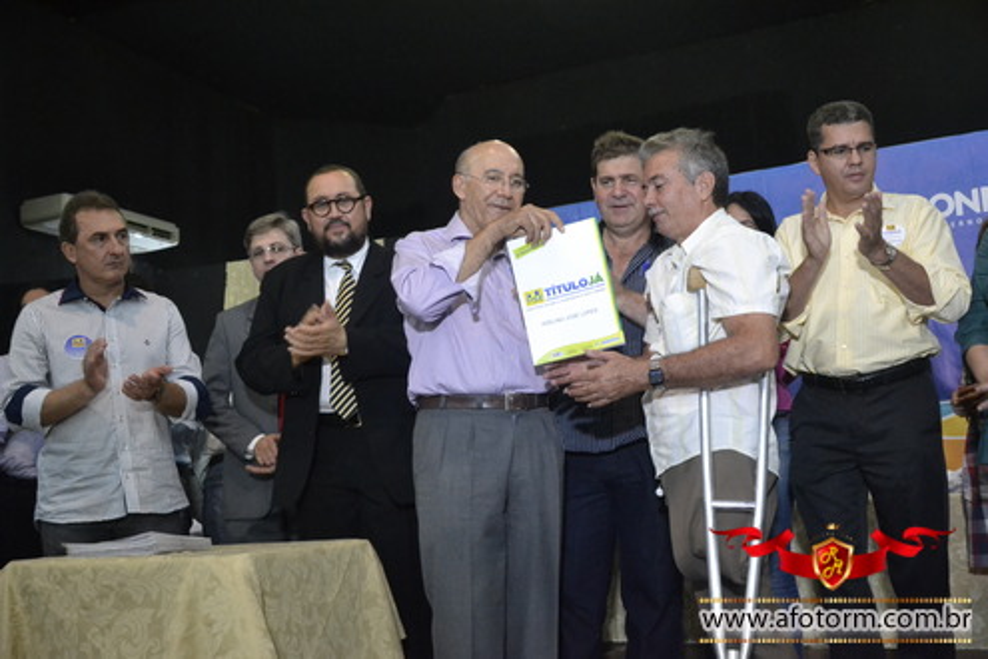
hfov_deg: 46.4
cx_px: 494
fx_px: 1153
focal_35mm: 42
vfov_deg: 31.9
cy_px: 330
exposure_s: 1/60
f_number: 4
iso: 3200
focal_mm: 28
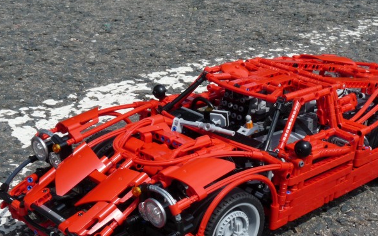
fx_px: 680
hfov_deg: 31.0
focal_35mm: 66
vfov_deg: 19.6
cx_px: 227
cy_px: 172
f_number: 8
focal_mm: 8.2
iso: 100
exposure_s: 1/320
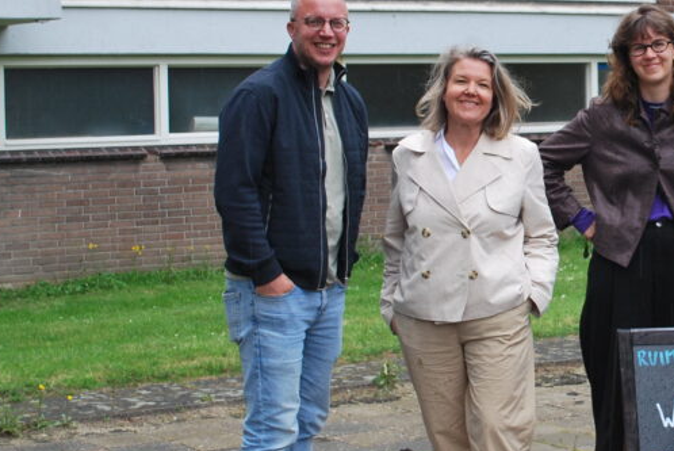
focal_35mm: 94
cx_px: 662
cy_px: 175
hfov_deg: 21.0
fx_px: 1761
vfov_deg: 14.6
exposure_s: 1/125
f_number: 5.6
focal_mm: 26
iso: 180
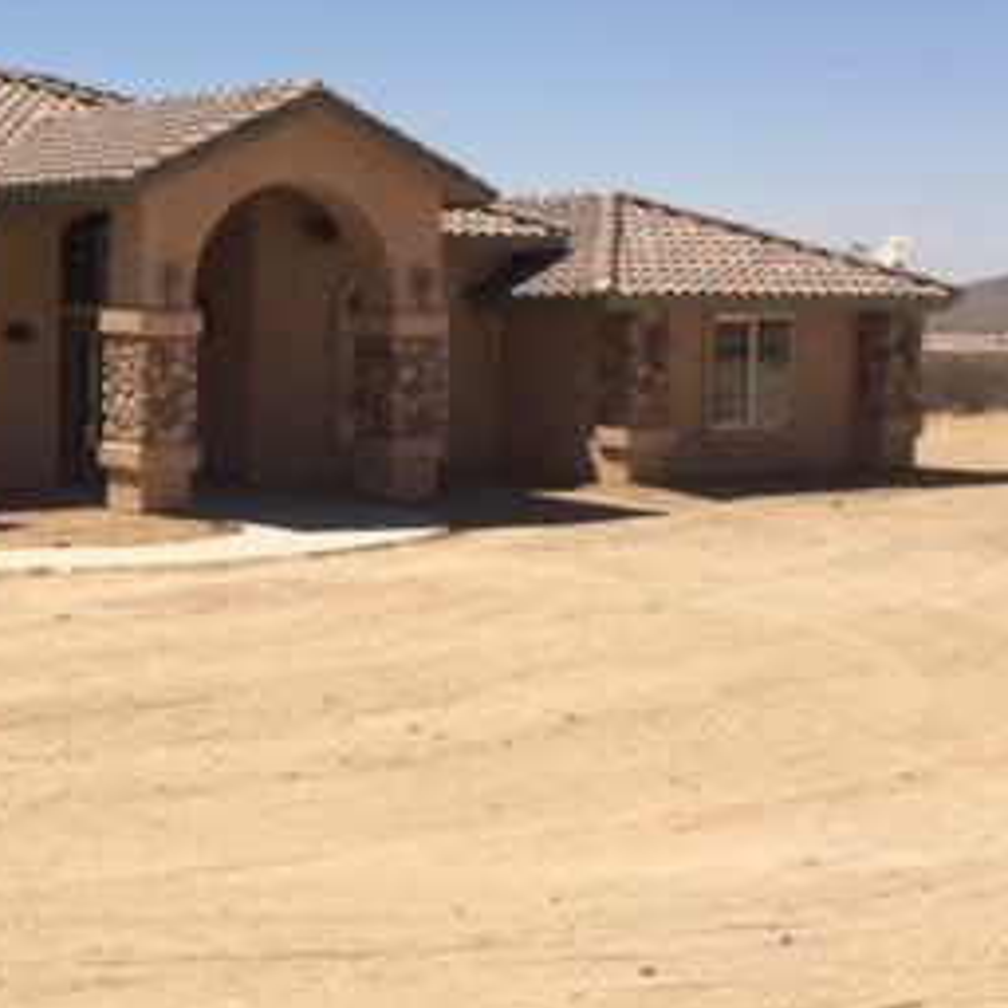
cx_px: -55
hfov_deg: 25.3
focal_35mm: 64
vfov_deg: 26.9
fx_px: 2108
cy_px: 488
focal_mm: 4.15
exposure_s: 1/3049
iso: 32
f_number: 2.2
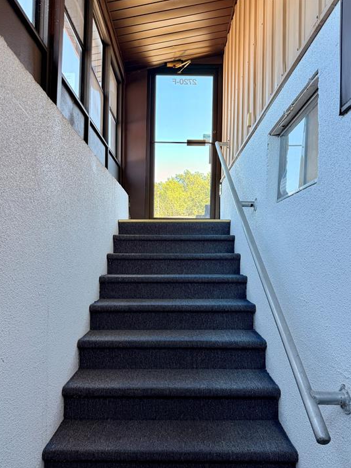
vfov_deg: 67.2
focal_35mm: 26
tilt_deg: +1.0
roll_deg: -1.2
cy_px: 251
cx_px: 173
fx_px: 351
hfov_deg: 53.1
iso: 80
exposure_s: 1/120
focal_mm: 6.76
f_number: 1.78
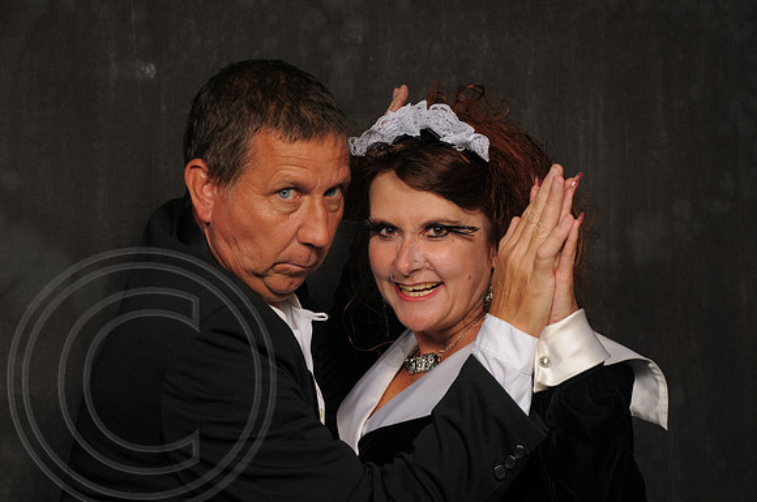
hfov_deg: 20.6
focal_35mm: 99
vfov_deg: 13.8
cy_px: 251
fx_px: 2079
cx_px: 378
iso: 200
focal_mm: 66
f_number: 6.3
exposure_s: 1/60
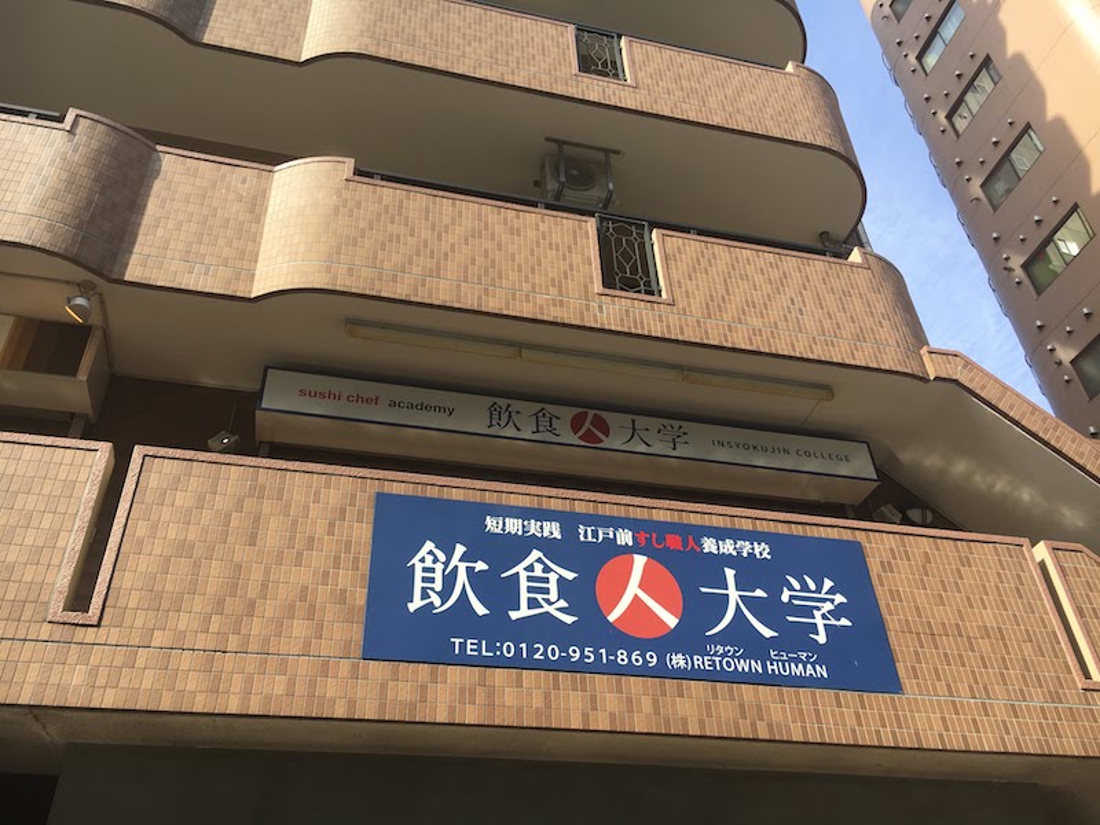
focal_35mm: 29
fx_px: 922
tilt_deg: +38.4
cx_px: 550
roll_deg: +1.0
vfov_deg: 48.2
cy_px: 412
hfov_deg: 61.7
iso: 25
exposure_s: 1/657
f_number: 2.2
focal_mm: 4.15
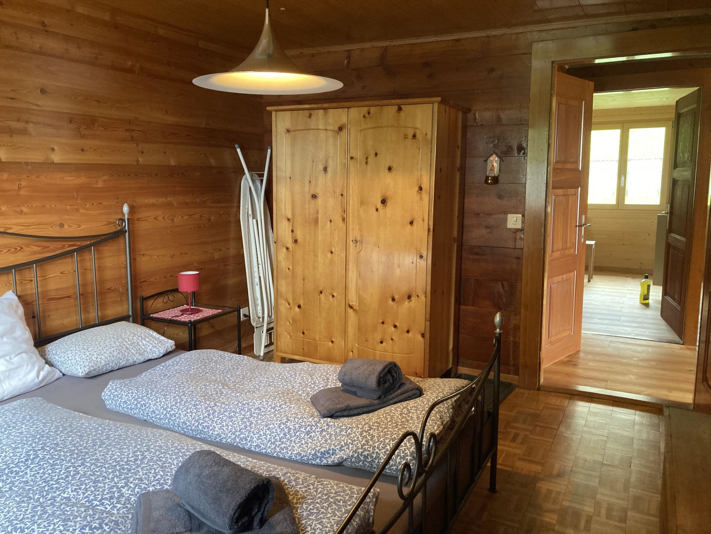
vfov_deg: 49.7
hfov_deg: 63.4
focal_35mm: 28
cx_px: 356
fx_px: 575
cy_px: 267
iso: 250
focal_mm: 3.99
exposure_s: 1/50
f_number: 1.8
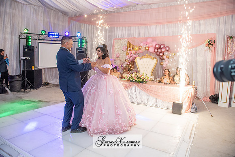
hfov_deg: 73.7
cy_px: 78
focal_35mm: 24
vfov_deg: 53.2
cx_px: 118
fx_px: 157
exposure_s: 1/160
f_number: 4
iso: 1250
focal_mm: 24
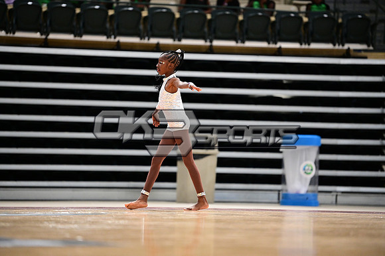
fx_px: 2138
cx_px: 192
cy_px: 128
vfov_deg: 6.9
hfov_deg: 10.3
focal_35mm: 200
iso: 6400
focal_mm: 200
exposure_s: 1/1000
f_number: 3.2
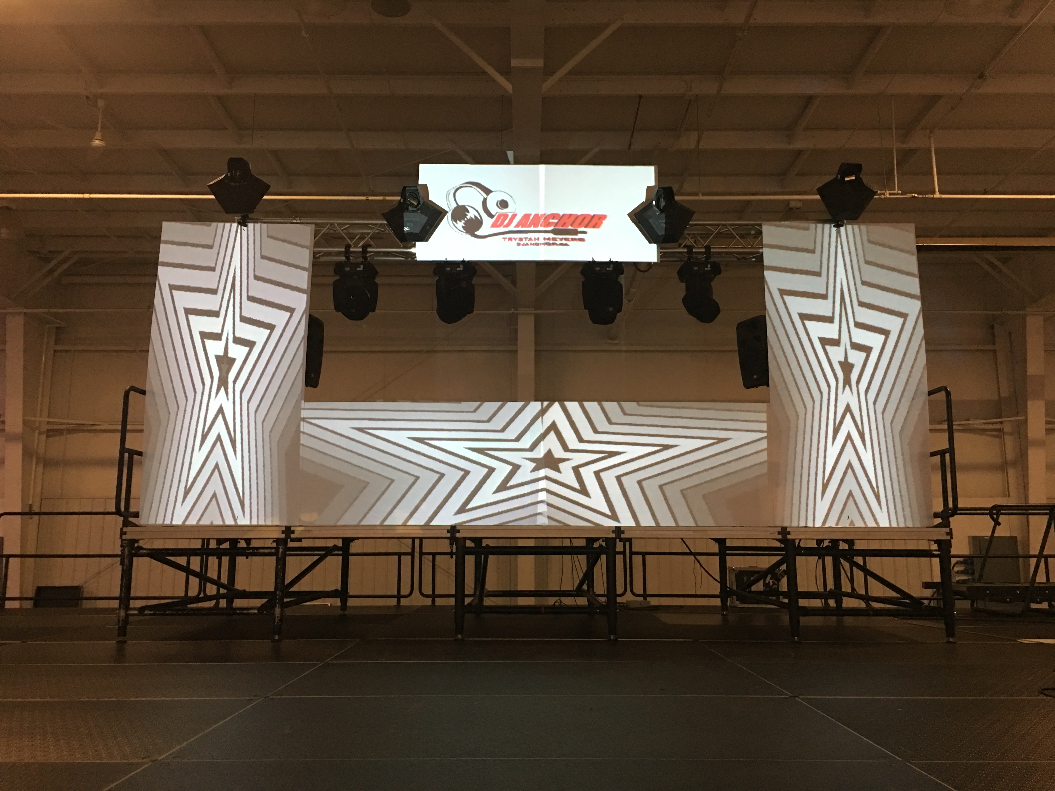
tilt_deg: +9.9
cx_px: 528
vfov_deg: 48.2
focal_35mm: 29
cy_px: 396
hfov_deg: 61.7
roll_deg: -1.1
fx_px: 884
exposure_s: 1/15
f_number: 2.2
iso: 100
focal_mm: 4.15
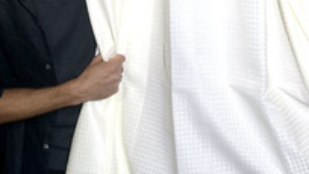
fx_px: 721
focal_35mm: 88
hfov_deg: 24.0
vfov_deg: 13.5
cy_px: -21
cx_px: 210
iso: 500
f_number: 5
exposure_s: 1/200
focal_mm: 38
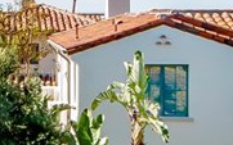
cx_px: -98
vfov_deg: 9.4
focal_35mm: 138
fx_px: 876
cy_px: 8
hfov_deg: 14.3
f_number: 11
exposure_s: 1/125
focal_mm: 16
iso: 500
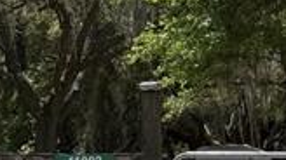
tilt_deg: +6.4
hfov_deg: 12.0
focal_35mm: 163
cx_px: 546
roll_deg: +1.2
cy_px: 23
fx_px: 1235
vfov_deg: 7.4
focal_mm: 6.76
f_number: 1.78
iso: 80
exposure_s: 1/2370
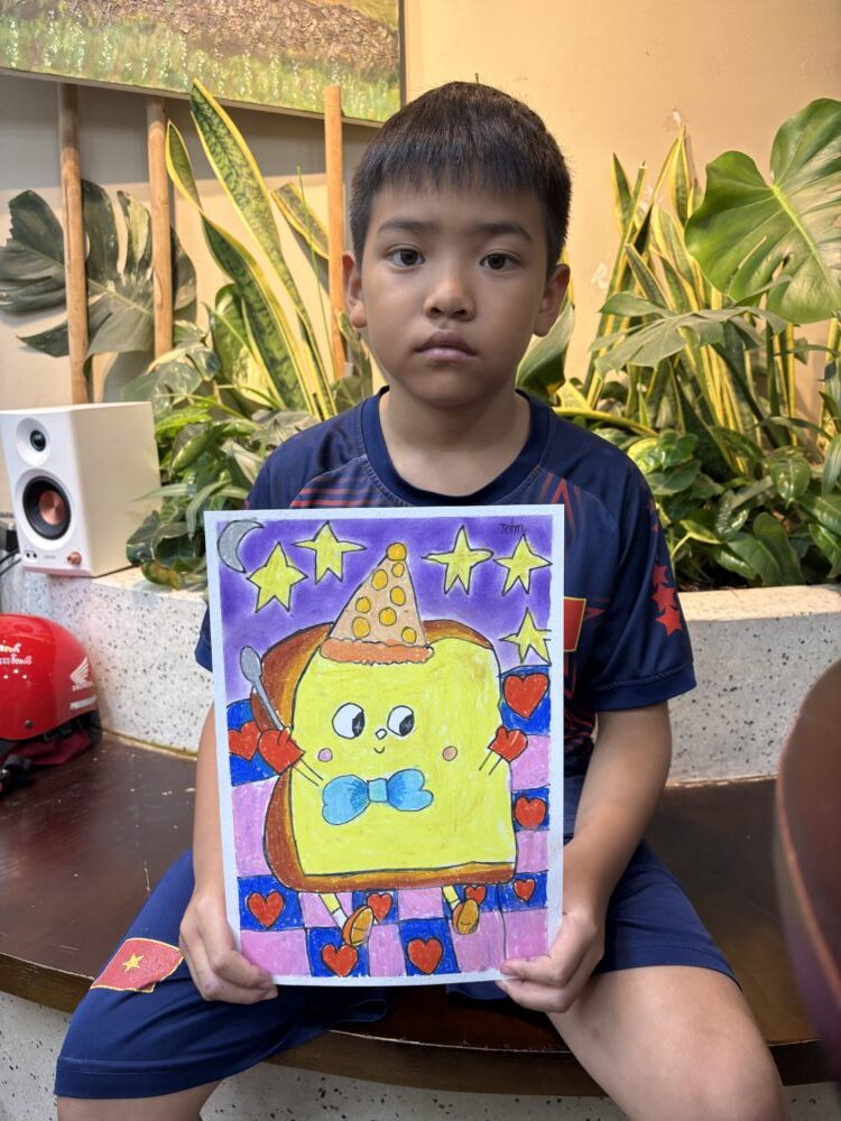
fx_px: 842
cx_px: 420
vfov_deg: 67.3
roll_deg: +0.1
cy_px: 560
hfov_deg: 53.1
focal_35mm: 26
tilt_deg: -9.3
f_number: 1.6
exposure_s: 1/100
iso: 80
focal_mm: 5.96
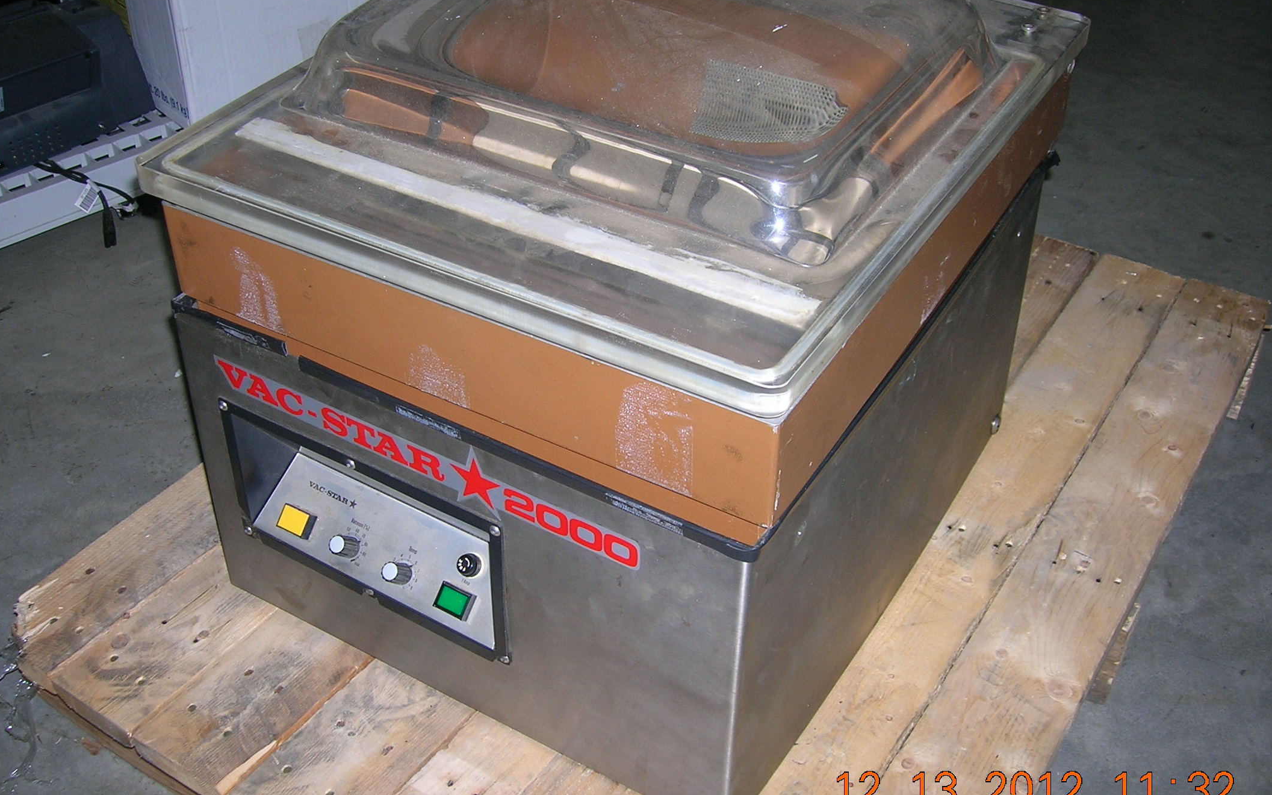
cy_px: 381
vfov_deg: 32.8
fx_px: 1352
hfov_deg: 50.4
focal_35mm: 39
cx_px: 634
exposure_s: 1/60.1
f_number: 2.9
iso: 52
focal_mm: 5.7
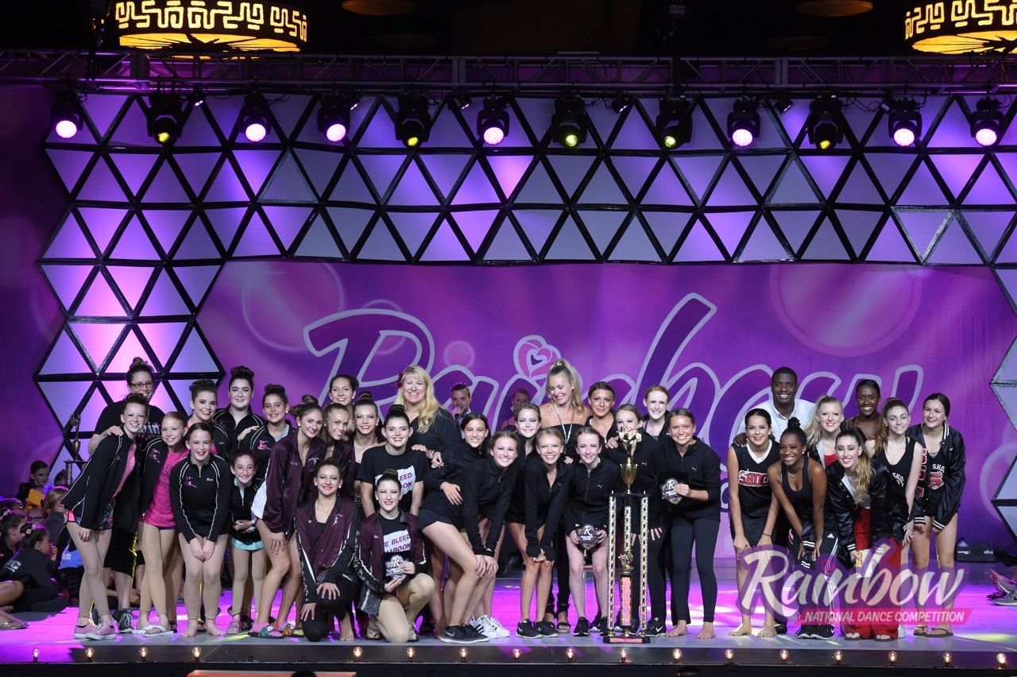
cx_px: 508
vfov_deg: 13.4
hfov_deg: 20.0
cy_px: 338
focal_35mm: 102
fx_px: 2880
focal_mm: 102
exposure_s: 1/640
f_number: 4
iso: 4000
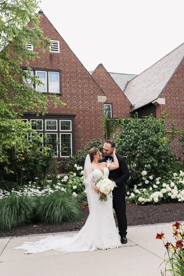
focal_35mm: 35
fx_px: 268
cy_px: 138
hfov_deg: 37.9
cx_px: 92
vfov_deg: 54.4
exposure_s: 1/125
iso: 100
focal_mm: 35
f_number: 4.5
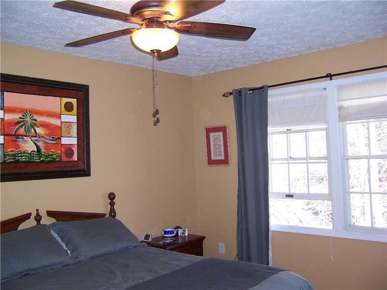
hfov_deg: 55.4
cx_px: 194
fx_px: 369
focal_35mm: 33
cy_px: 145
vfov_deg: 42.9
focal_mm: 5.5
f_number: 2.8
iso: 140
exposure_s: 1/60
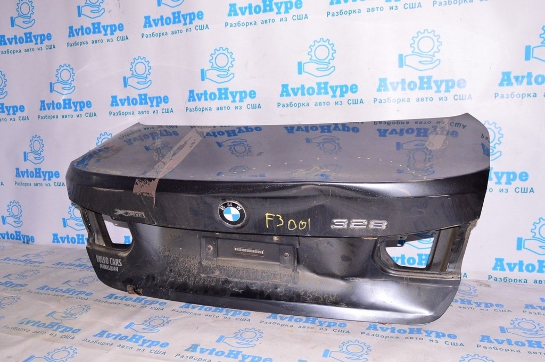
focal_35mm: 30
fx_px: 454
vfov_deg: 43.5
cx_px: 272
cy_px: 181
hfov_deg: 62.0
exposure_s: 1/200
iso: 1600
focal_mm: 20
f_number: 8
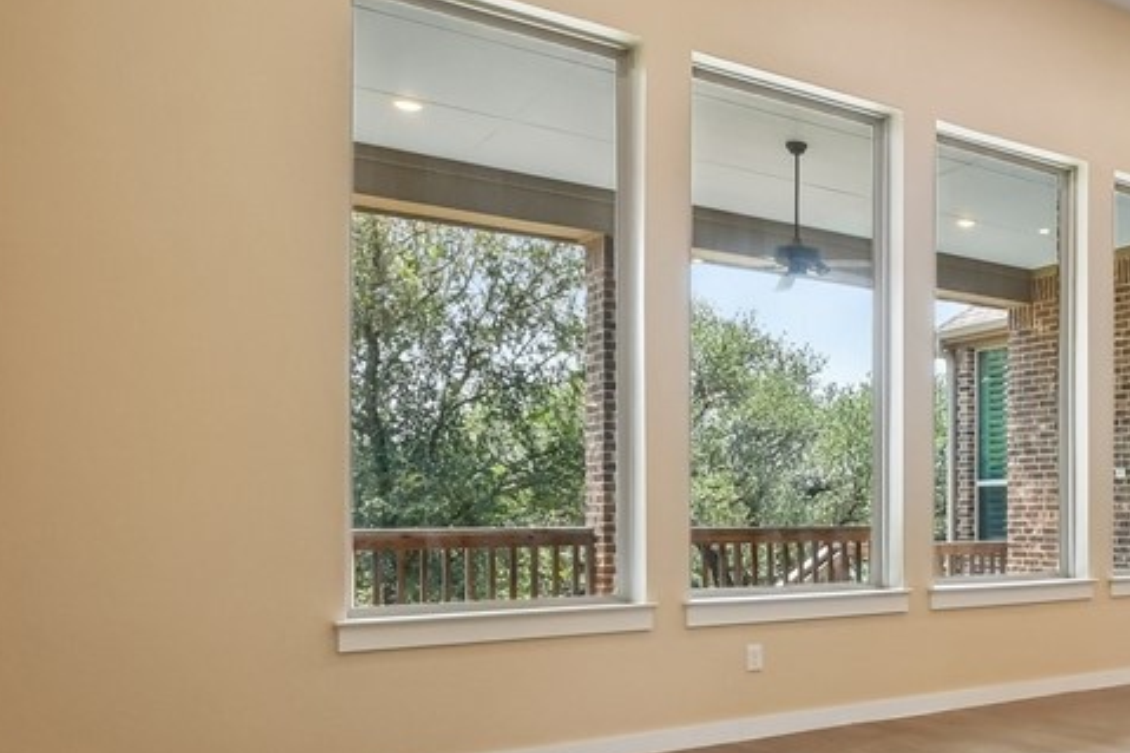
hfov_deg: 44.9
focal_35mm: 34
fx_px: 1067
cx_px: 1189
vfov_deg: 38.8
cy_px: 412
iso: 400
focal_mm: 10
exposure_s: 1/50
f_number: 8
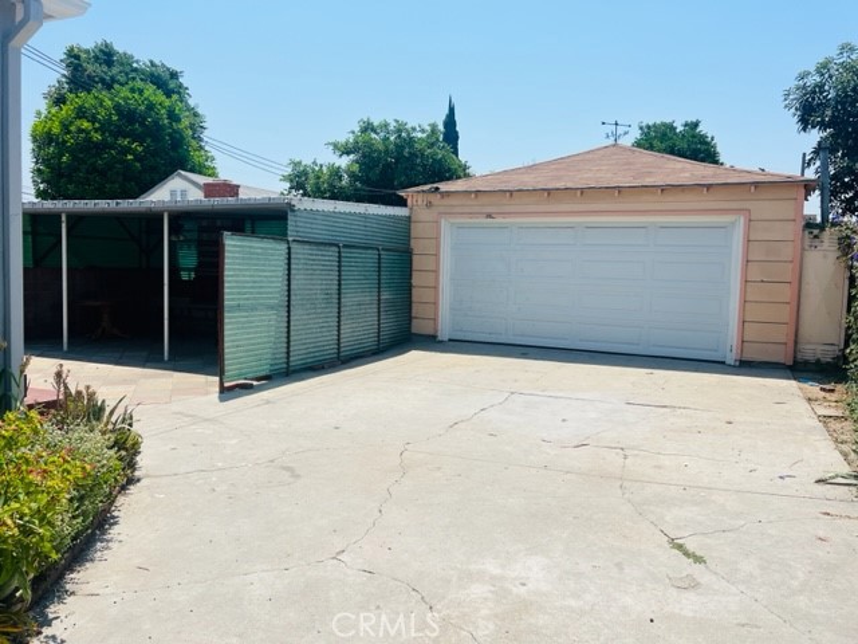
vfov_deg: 53.1
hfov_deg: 67.3
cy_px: 322
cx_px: 429
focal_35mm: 26
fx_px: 644
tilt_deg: -4.7
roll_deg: -1.9
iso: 50
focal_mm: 5.7
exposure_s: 1/6211
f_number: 1.5
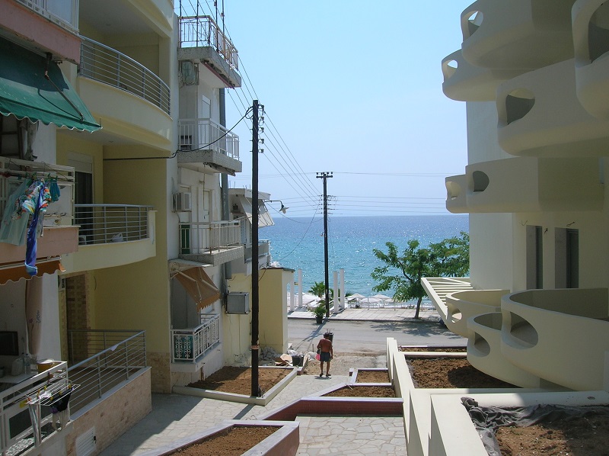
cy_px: 228
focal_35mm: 34
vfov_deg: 41.7
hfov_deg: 54.0
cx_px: 304
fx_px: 597
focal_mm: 5.7
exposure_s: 1/776
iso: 50
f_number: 4.9
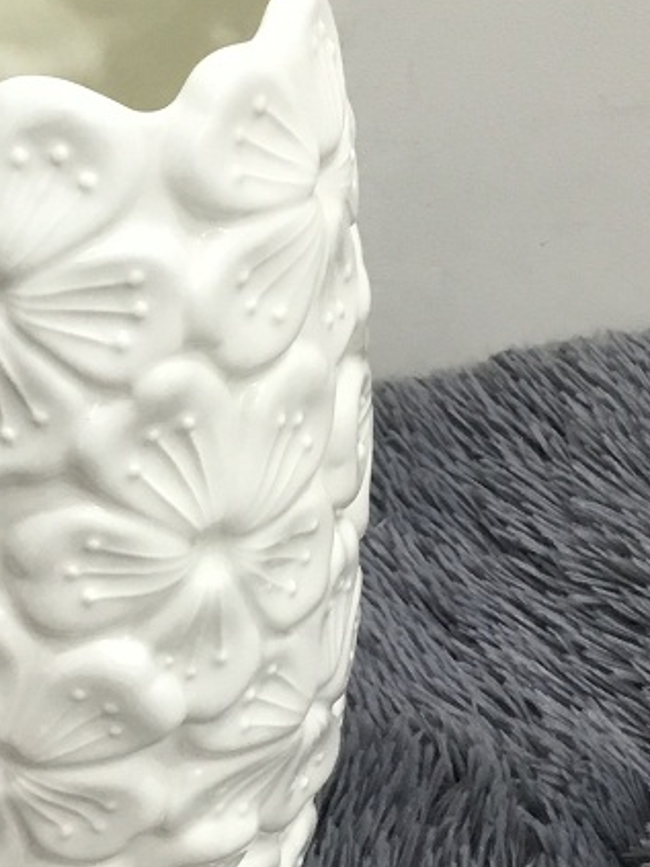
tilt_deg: -41.3
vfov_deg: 22.3
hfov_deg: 16.4
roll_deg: +0.7
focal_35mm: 88
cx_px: -2
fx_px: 2204
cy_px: 414
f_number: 2.4
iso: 100
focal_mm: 3.3
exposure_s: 1/33
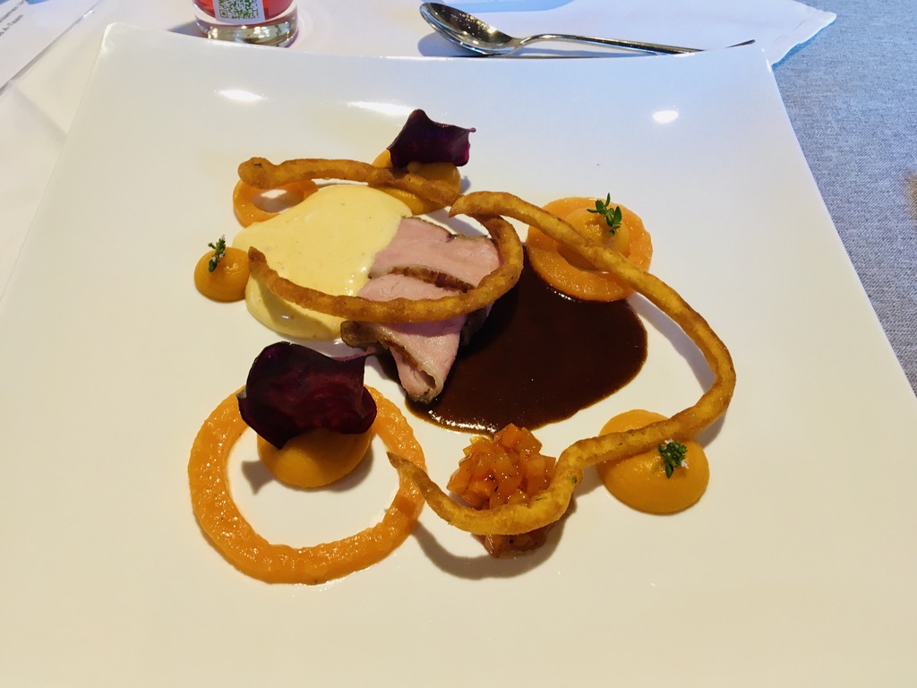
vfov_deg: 48.2
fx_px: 768
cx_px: 458
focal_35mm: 29
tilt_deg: -50.5
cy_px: 344
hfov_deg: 61.7
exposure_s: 1/33
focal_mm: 4.15
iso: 80
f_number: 2.2
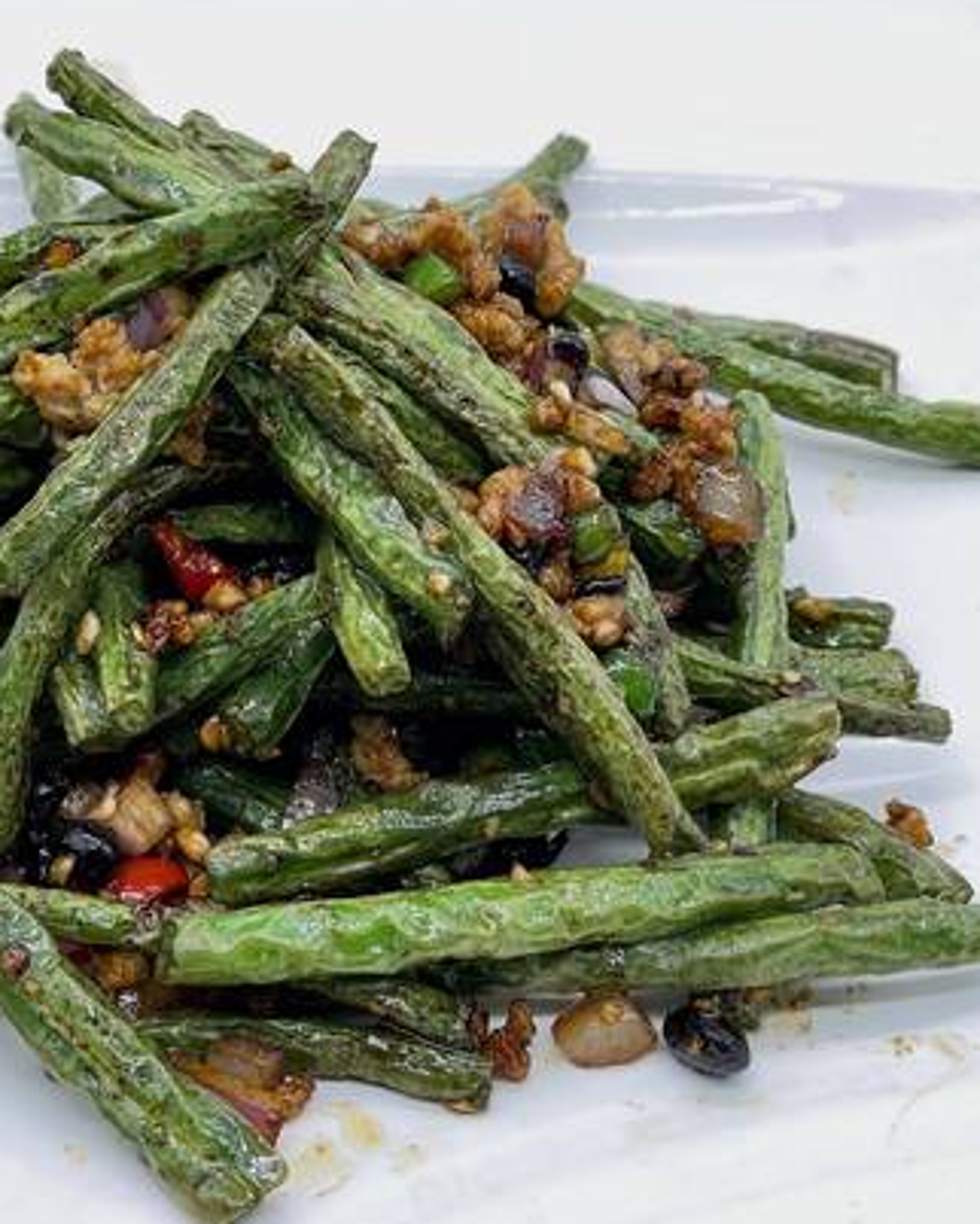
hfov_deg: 20.6
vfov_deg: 25.7
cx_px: 250
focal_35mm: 74
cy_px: 600
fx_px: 2681
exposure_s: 1/120
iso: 50
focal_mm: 6
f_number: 2
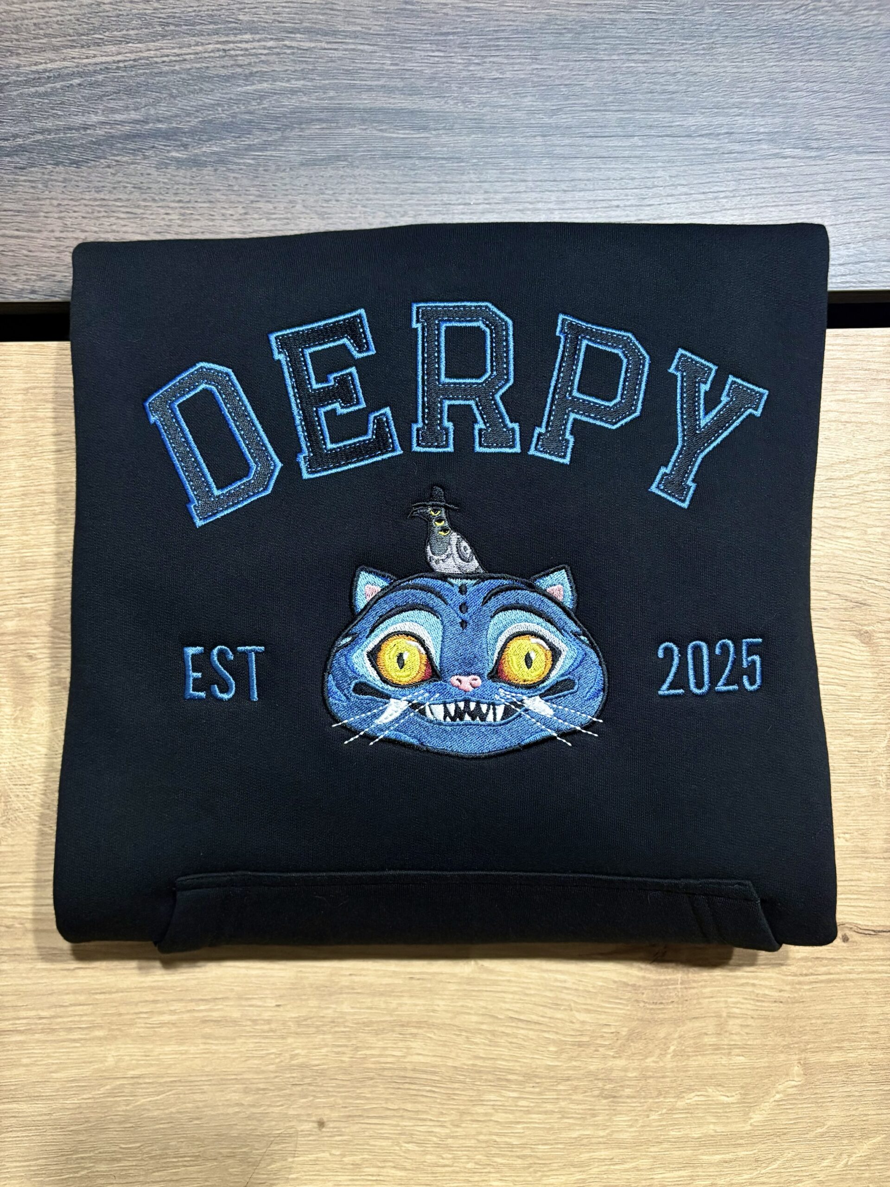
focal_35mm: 26
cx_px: 445
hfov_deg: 53.1
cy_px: 594
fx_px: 891
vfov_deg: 67.3
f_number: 1.6
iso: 500
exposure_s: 1/45
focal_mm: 5.96
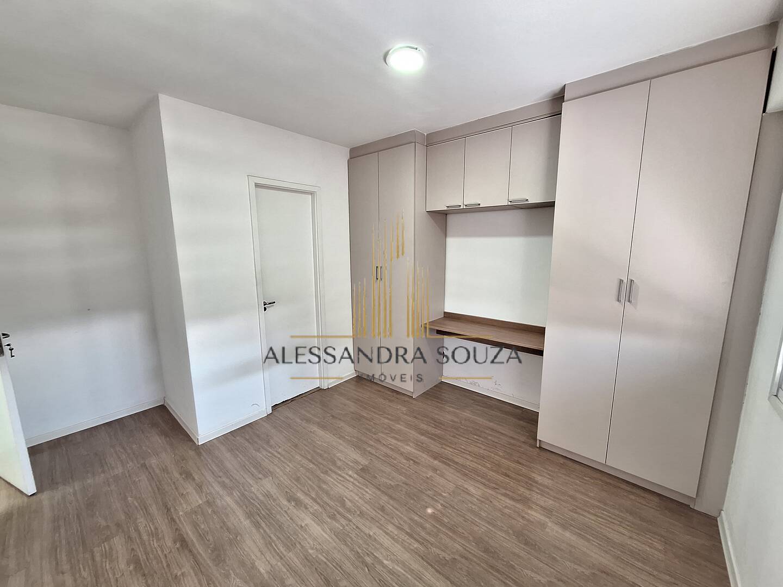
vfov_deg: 89.9
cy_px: 294
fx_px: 294
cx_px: 392
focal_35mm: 13
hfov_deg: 106.2
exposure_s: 1/30
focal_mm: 1.74
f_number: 2.2
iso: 160
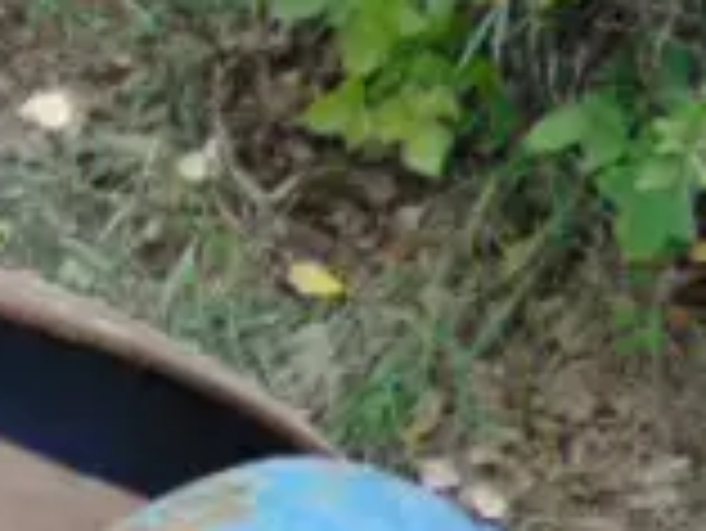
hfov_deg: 17.3
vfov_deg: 13.5
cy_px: 860
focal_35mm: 102
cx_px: -355
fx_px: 2082
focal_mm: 4.5
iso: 80
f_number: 3
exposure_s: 1/200
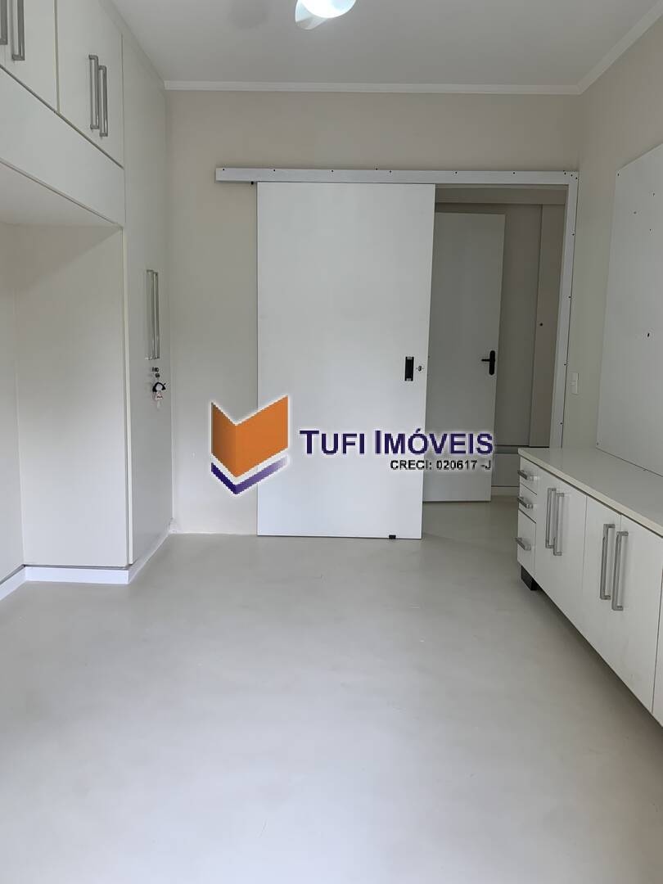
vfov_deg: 67.3
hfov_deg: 53.1
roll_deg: -0.4
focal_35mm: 26
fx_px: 664
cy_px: 442
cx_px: 332
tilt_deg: -6.8
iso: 50
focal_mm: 4.25
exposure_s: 1/120
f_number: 1.8
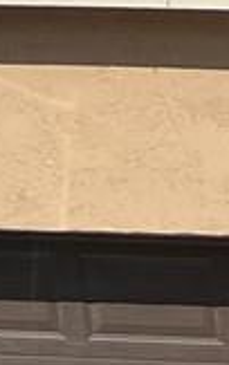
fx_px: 2694
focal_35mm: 270
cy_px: -602
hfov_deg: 4.1
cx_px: -1057
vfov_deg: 7.2
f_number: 1.5
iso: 50
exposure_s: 1/9434
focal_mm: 5.7
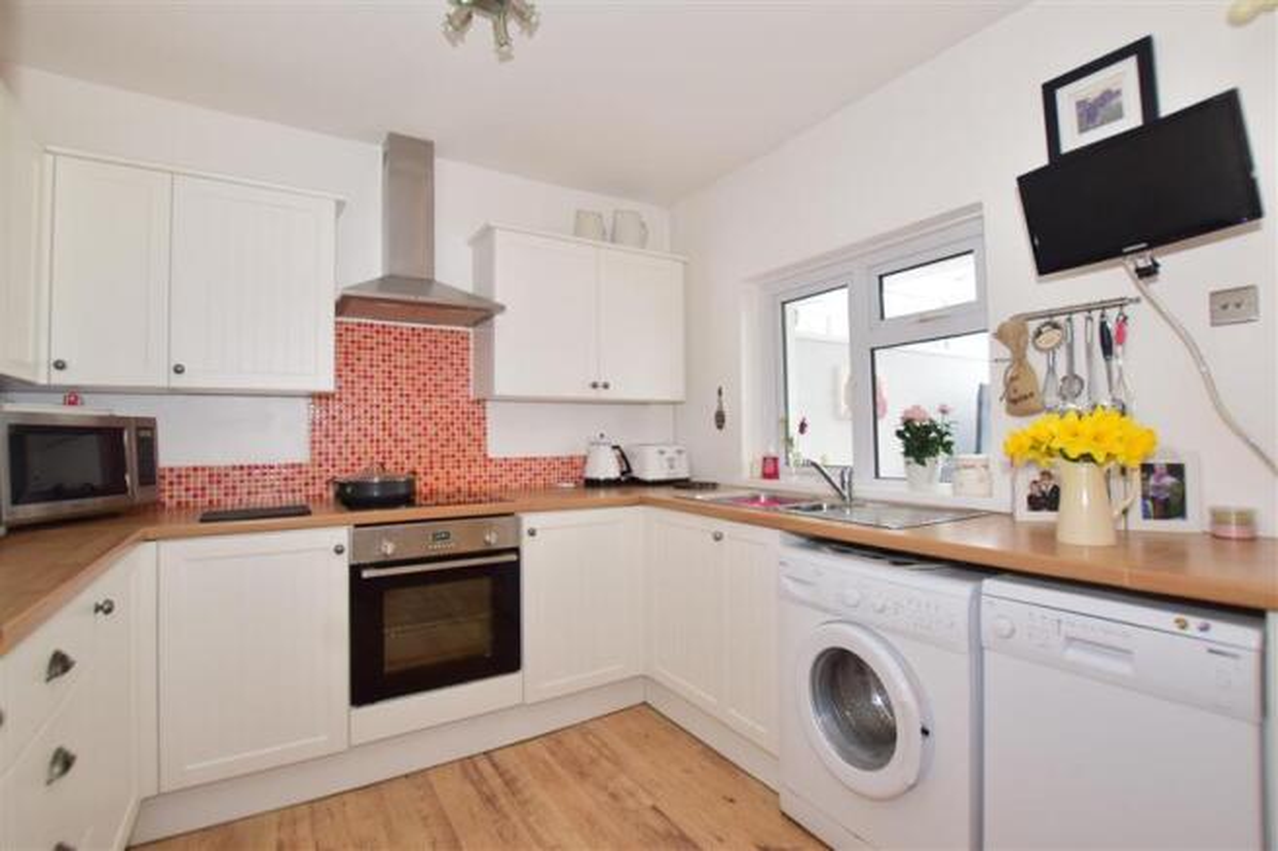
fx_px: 532
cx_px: 639
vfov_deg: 77.3
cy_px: 426
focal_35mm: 15
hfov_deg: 100.4
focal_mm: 10
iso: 500
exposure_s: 1/40
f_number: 6.3
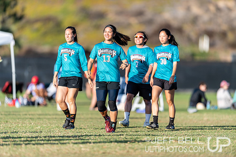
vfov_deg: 3.4
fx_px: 2623
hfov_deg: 5.2
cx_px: 118
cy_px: 78
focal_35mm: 400
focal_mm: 400
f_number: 2.8
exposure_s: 1/2500
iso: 200
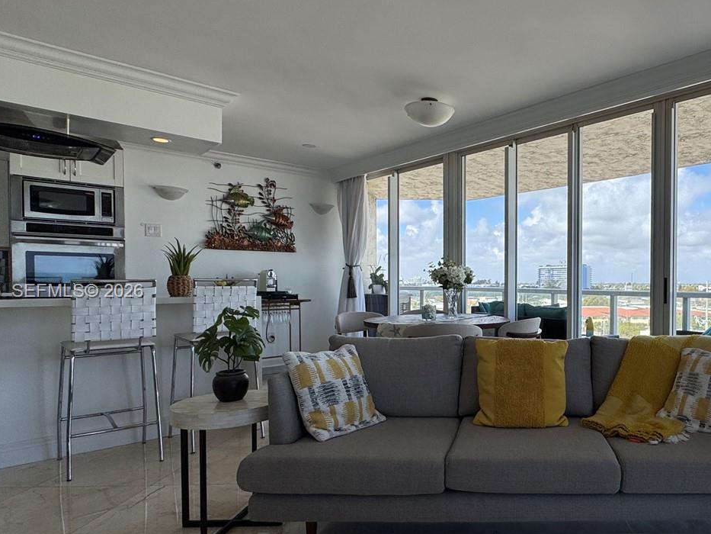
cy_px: 292
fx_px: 493
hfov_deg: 67.9
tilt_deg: -1.9
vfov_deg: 56.7
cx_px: 516
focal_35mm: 24
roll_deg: +0.0
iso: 40
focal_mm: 2.22
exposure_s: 1/418
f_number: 2.2
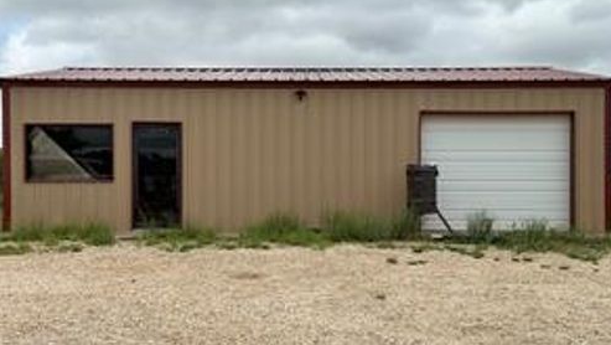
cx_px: 307
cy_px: 181
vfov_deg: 22.7
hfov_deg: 39.1
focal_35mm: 53
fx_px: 859
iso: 64
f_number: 1.78
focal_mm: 6.86
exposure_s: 1/4785
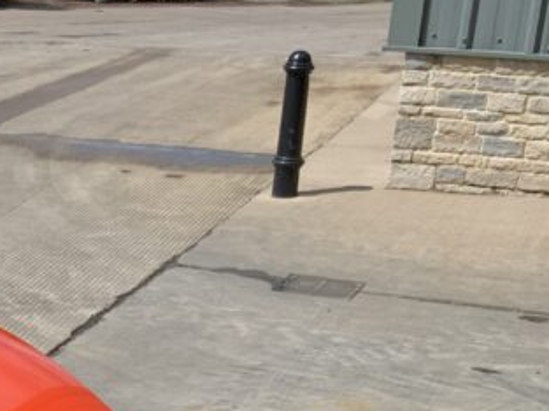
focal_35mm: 95
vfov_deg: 14.7
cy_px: 571
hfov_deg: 19.6
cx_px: -79
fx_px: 1505
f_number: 1.8
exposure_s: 1/2058
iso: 16
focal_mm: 3
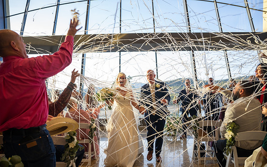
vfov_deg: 47.6
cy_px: 89
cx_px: 133
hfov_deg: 70.4
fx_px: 189
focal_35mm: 26
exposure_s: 1/200
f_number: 2.8
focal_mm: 24
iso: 640
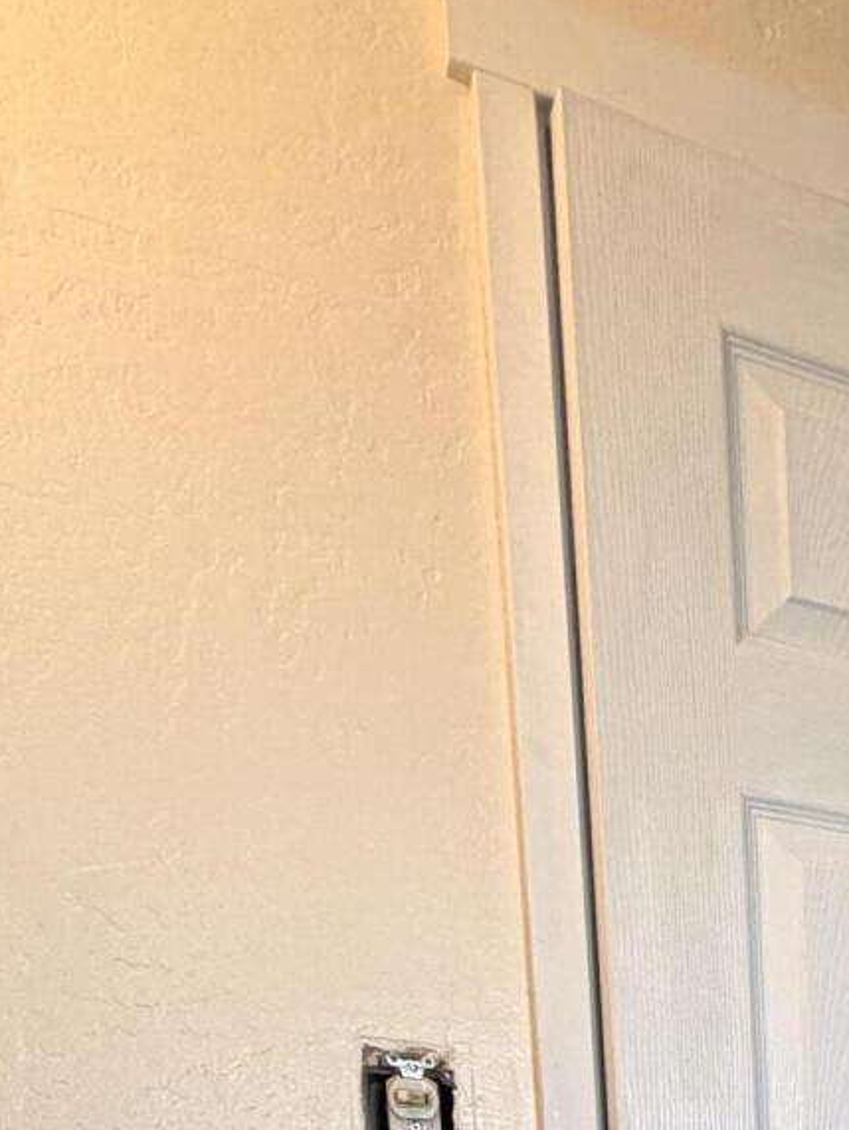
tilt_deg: -8.5
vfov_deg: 29.0
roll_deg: +1.1
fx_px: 1601
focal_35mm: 49
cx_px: 1209
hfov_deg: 24.4
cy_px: 1573
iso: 125
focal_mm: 2.22
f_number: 2.2
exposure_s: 1/120
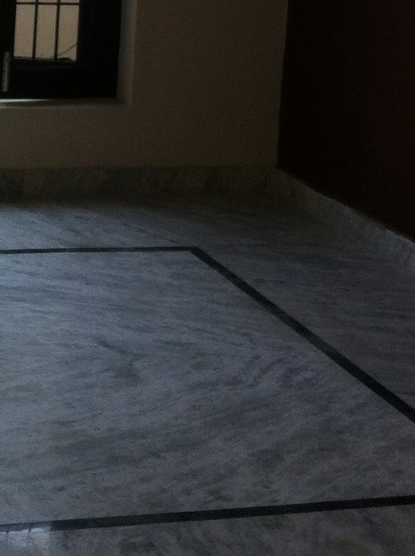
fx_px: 1859
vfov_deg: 16.2
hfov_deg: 12.4
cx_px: -89
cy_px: -154
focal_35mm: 116
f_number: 2.8
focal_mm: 3.85
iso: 100
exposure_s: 1/60
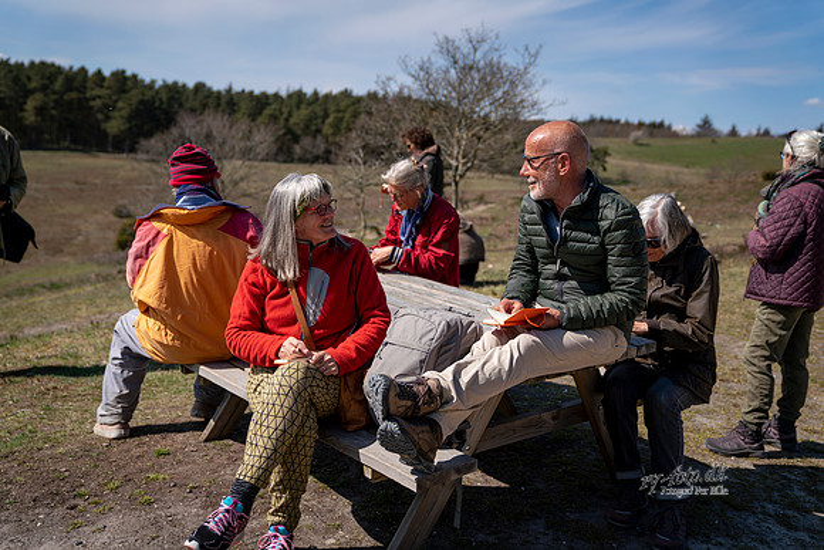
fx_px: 824
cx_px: 412
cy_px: 275
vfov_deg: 36.9
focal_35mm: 36
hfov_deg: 53.1
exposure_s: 1/2500
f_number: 2.8
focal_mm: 36
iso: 80
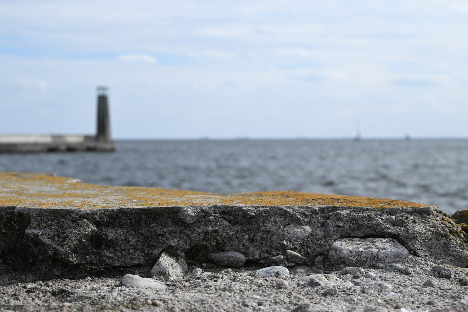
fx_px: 975
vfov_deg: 18.1
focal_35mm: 75
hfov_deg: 27.0
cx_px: 210
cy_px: 220
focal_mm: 53
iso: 100
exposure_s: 1/200
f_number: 11
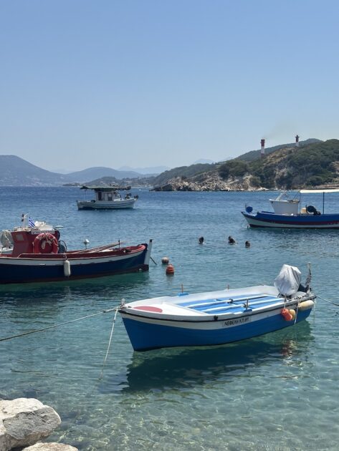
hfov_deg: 30.3
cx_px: 170
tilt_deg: -2.7
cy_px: 226
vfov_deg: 39.6
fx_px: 626
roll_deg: -0.5
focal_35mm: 48
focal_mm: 6.86
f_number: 1.78
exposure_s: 1/6211
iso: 64
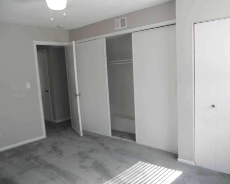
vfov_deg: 48.5
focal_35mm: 30
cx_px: 124
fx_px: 204
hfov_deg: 58.7
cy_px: 94
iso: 160
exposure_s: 1/60
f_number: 2.7
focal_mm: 5
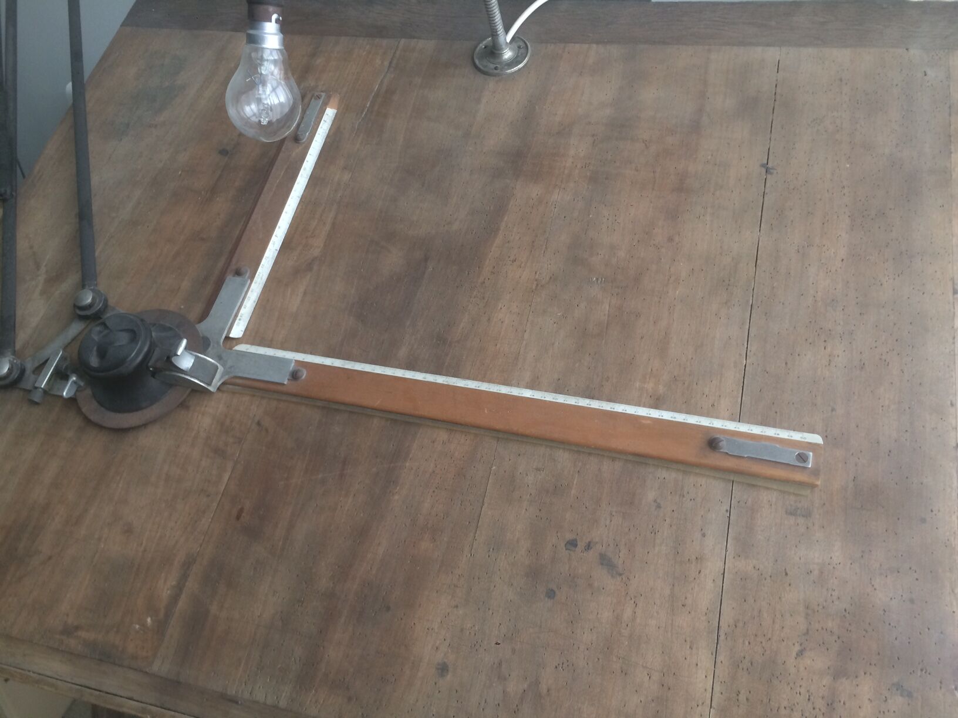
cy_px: 359
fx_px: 803
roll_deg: +1.8
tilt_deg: -32.2
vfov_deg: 48.2
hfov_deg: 61.7
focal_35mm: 29
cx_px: 479
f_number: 2.2
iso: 100
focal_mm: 4.15
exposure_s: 1/33
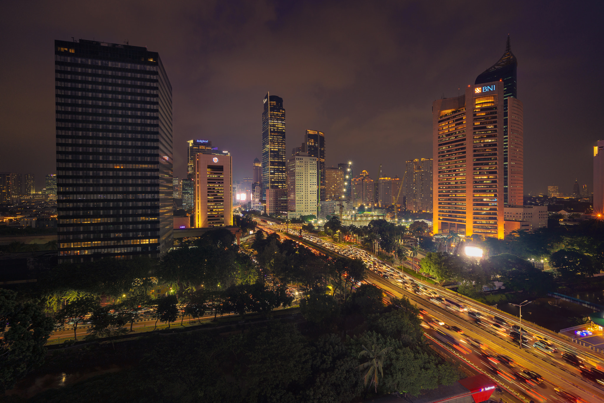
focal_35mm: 16
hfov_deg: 96.7
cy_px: 202
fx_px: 268
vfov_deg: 73.8
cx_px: 302
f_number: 9
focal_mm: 16
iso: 100
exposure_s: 2.5
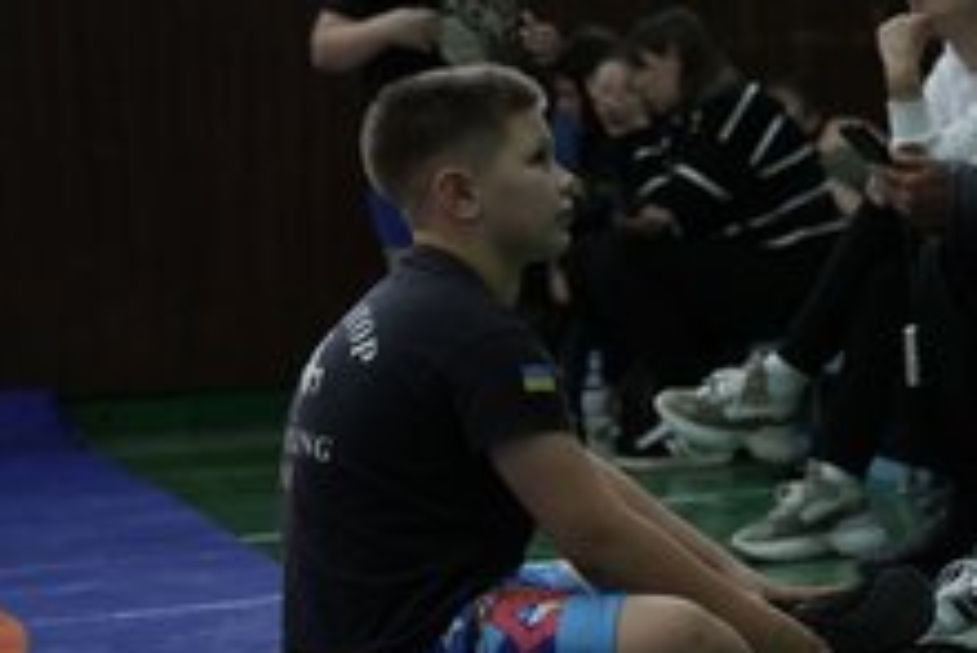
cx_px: 875
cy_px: 233
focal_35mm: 127
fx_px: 3449
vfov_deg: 10.8
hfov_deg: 15.9
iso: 1000
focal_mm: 70
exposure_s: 1/125
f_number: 3.5
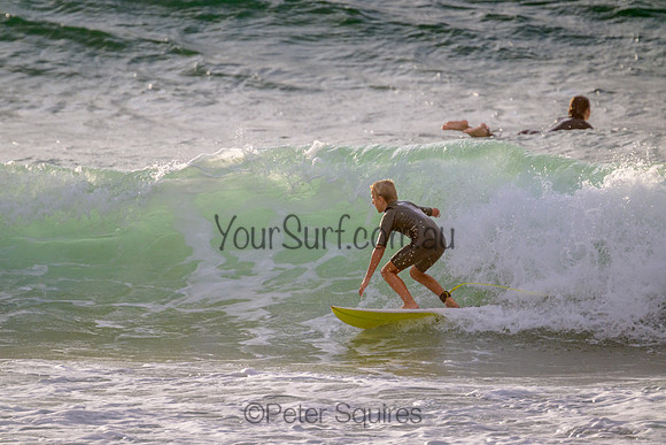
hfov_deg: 2.6
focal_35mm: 800
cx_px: 333
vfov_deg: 1.7
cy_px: 222
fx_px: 14803
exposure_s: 1/2000
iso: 900
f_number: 11
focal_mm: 800
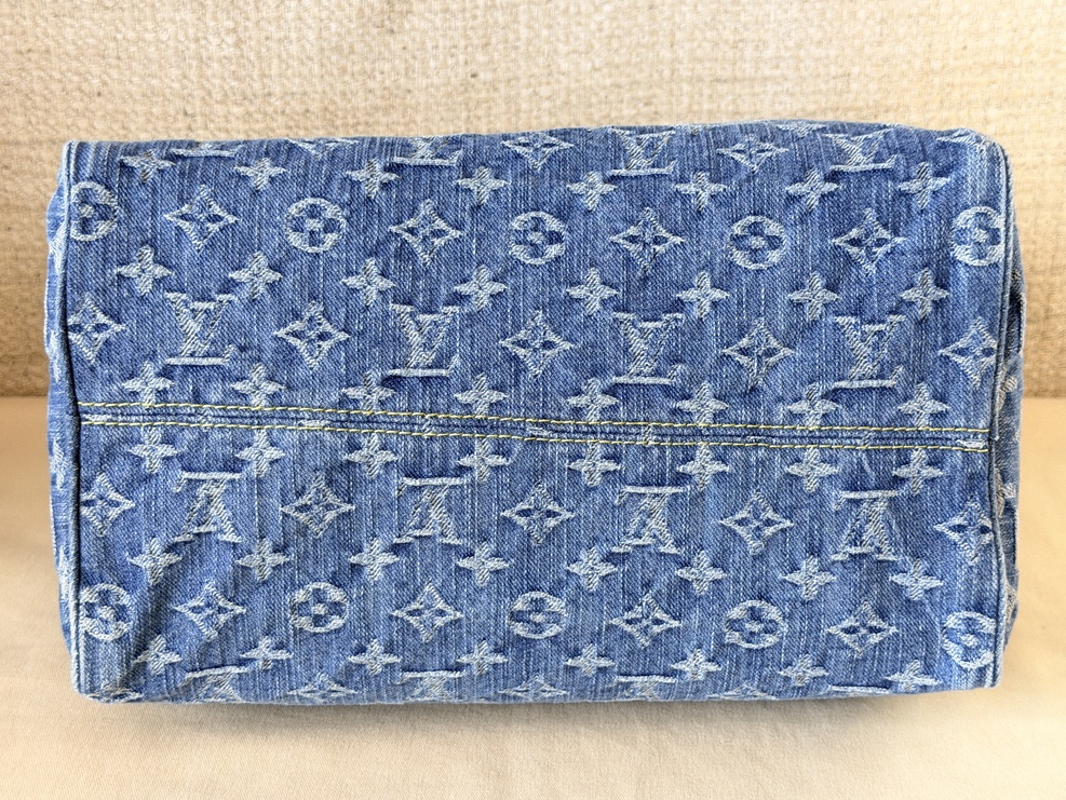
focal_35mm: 49
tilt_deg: -22.8
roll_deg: +0.0
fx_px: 1510
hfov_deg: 38.9
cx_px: 536
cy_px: 396
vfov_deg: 29.7
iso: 100
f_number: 1.78
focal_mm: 6.76
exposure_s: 1/100
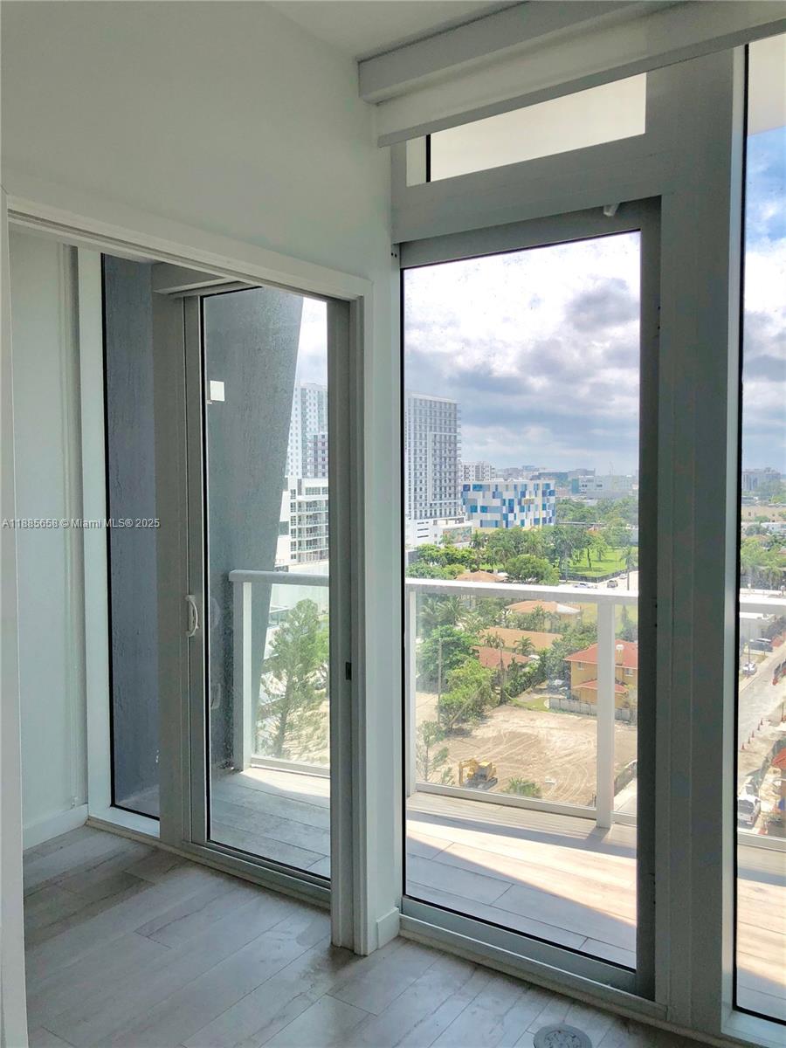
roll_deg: -1.6
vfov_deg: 63.4
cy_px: 524
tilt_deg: -3.5
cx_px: 393
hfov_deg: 49.7
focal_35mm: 28
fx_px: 848
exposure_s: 1/600
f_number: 1.8
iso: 20
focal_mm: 4
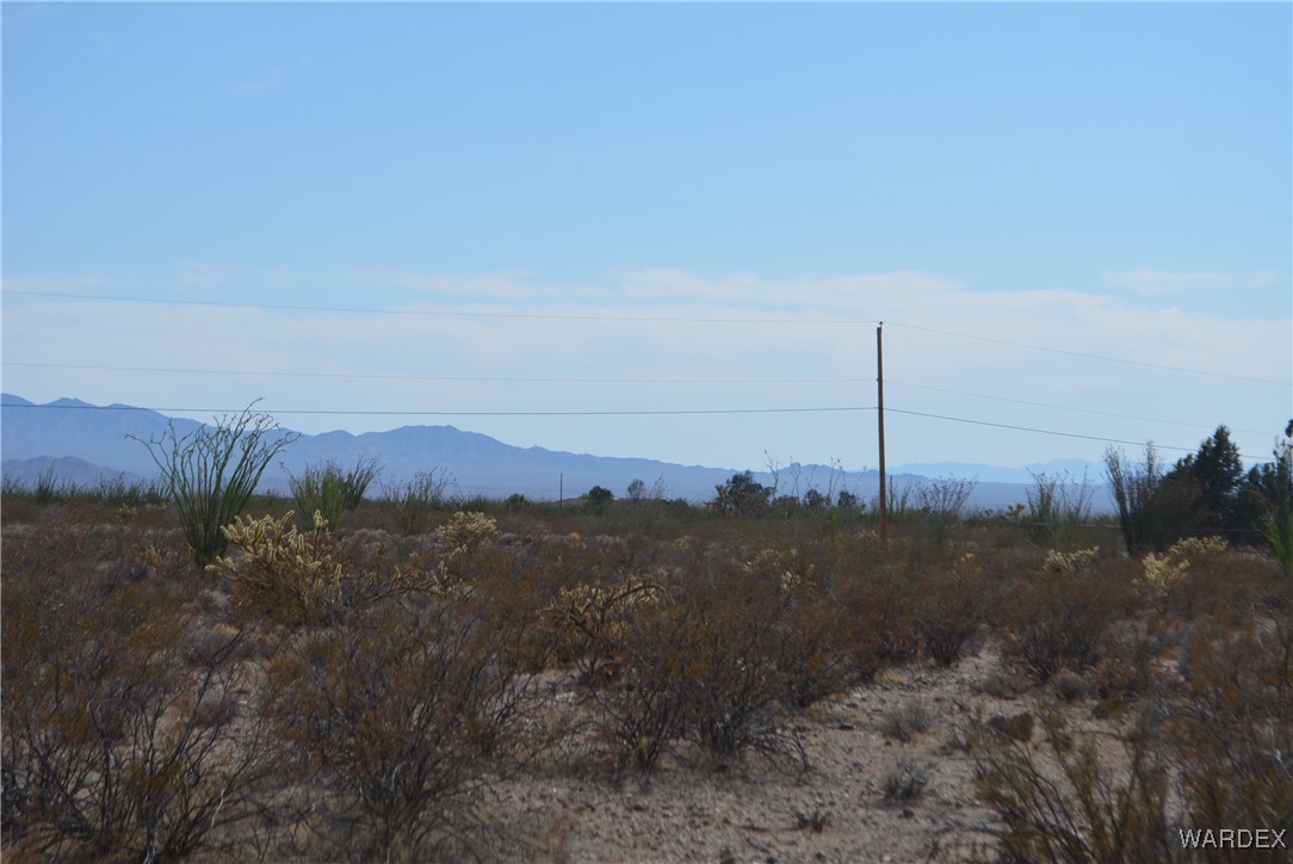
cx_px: 646
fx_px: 2965
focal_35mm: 82
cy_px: 432
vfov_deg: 16.6
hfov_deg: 24.6
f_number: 8
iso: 400
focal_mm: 55
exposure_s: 1/2000
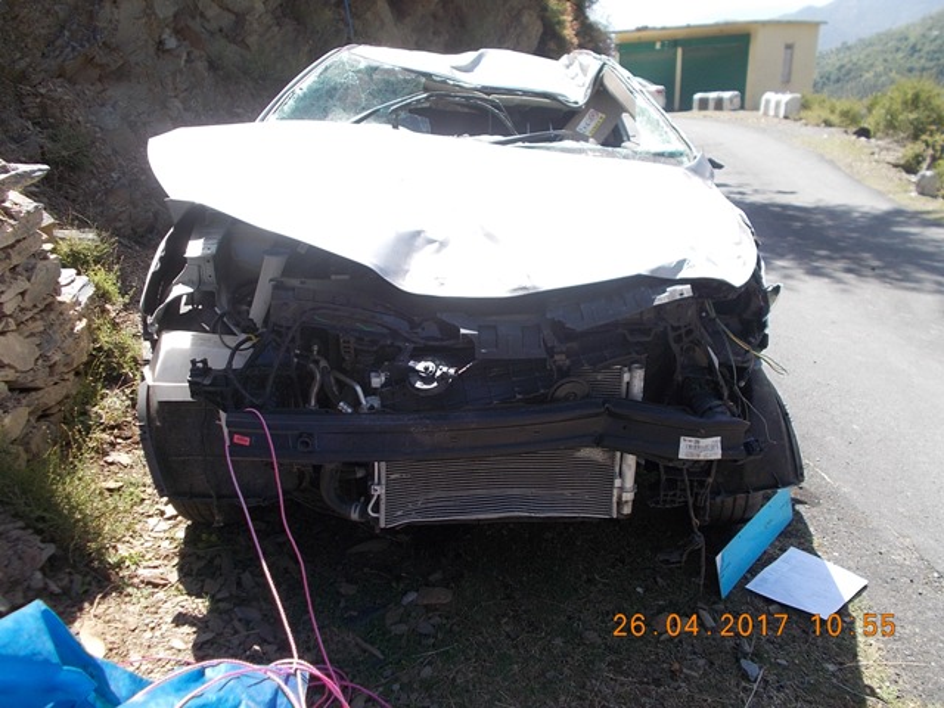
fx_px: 709
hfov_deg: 67.3
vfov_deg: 53.1
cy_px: 354
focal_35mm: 26
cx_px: 472
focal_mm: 4.6
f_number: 3.2
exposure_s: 1/320
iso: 80
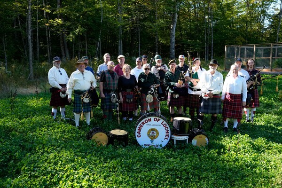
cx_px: 141
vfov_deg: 38.9
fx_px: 266
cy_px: 94
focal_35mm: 34
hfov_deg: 55.8
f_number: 7.1
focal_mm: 34
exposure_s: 1/400
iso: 800
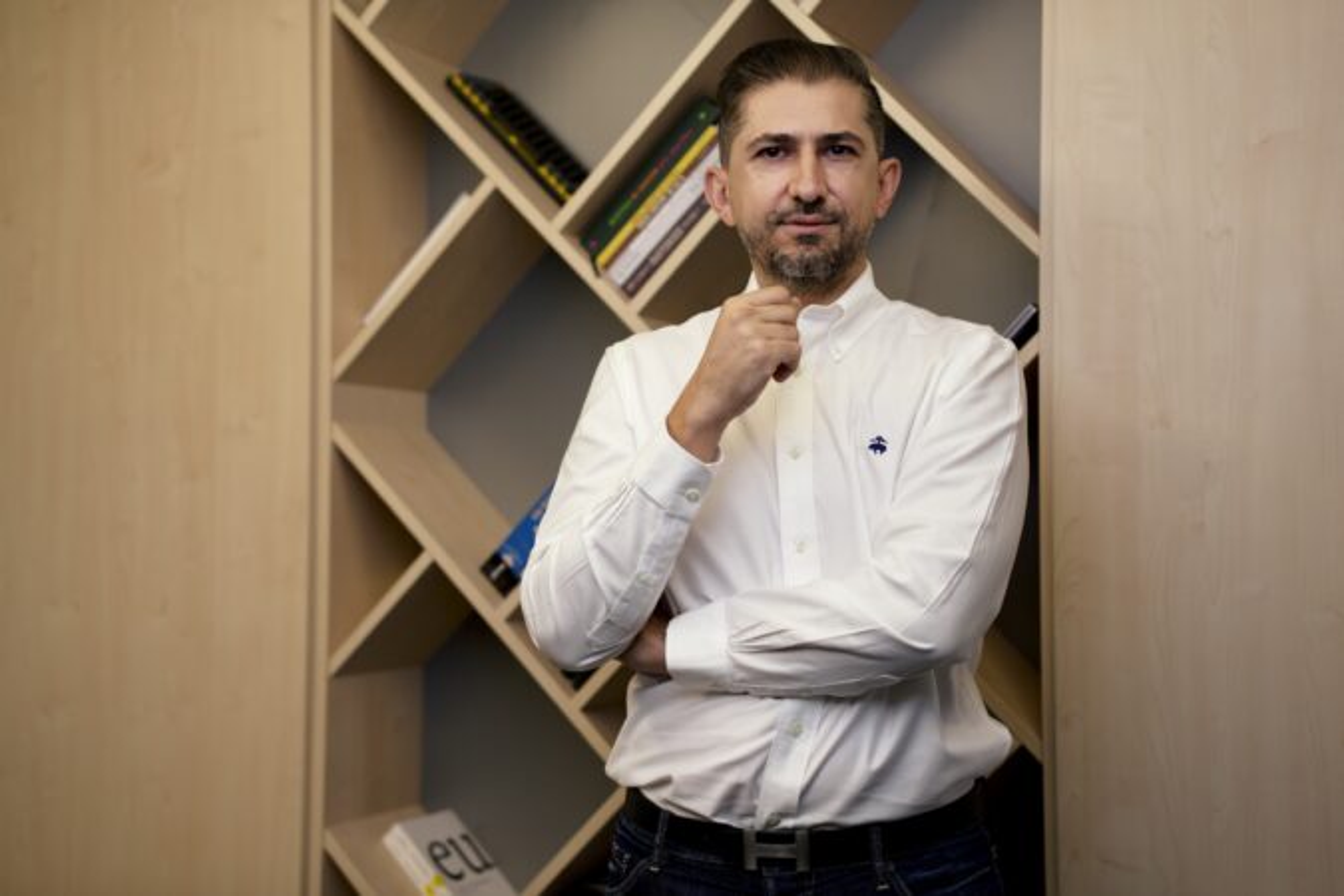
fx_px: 1867
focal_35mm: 50
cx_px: 672
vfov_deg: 27.0
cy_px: 448
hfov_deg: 39.6
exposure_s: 1/250
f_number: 2
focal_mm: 50
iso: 200
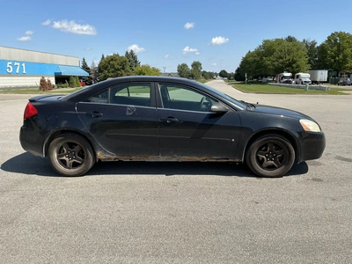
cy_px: 132
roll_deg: +0.0
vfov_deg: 49.7
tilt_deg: -8.5
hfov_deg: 63.4
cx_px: 176
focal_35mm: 28
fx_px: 285
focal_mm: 3
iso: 25
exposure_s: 1/1577
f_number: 1.8
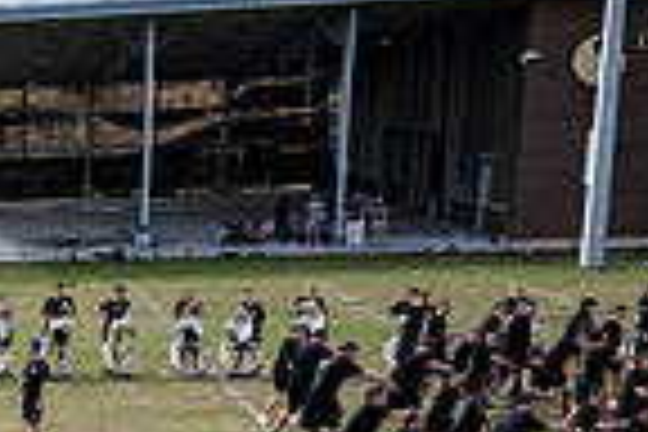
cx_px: -508
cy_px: 520
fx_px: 1746
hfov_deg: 17.3
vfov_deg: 13.7
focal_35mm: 97
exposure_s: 1/1250
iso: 125
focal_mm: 24
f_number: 2.8
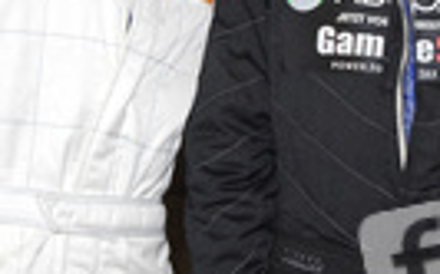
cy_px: 83
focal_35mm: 125
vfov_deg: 10.5
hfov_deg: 16.8
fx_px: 1493
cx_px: 232
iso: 200
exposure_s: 1/60
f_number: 5
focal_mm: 27
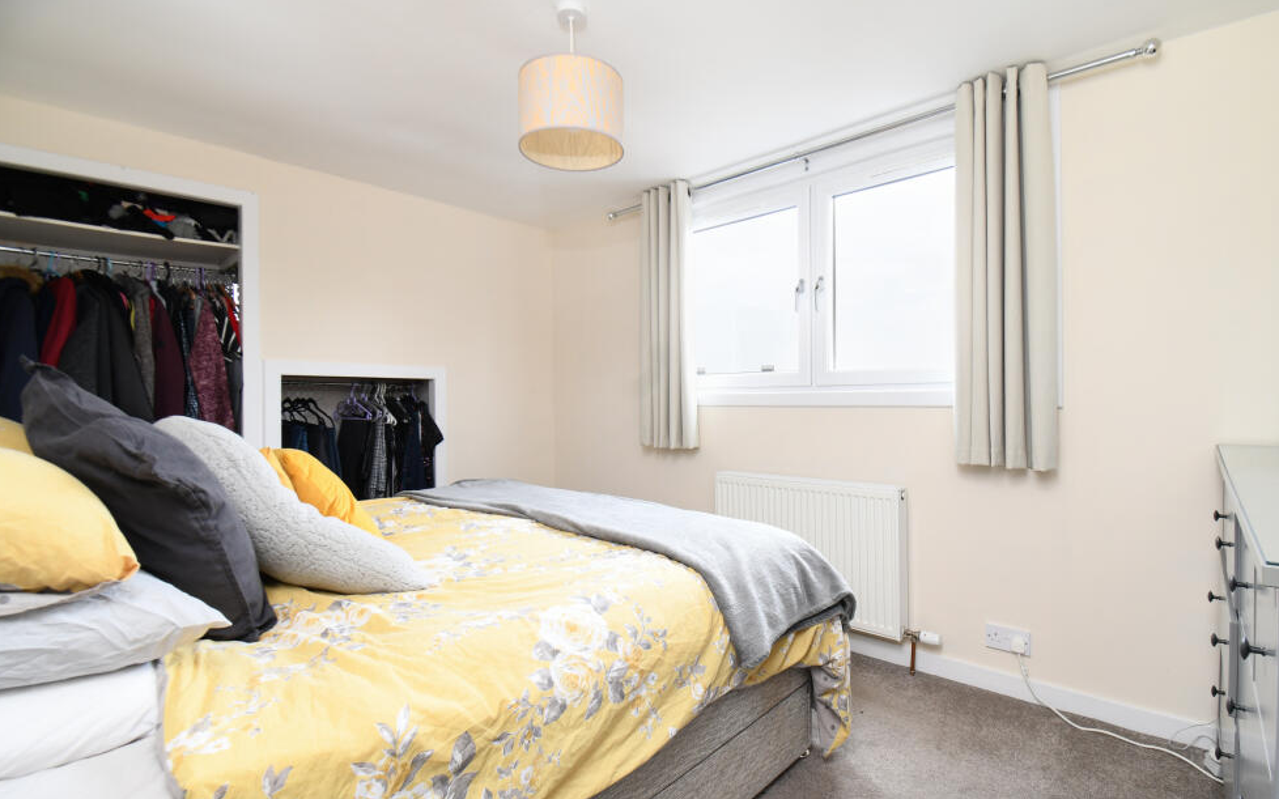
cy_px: 411
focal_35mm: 16
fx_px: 558
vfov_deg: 71.2
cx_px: 633
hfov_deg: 97.8
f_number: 8
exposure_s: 1/13
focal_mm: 10
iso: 400
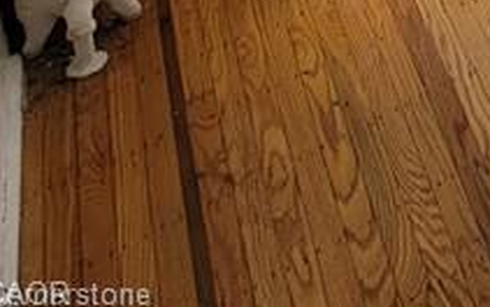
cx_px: 999
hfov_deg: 18.5
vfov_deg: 11.8
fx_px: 895
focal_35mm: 67
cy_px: -577
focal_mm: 2.2
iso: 64
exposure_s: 1/60
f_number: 2.2
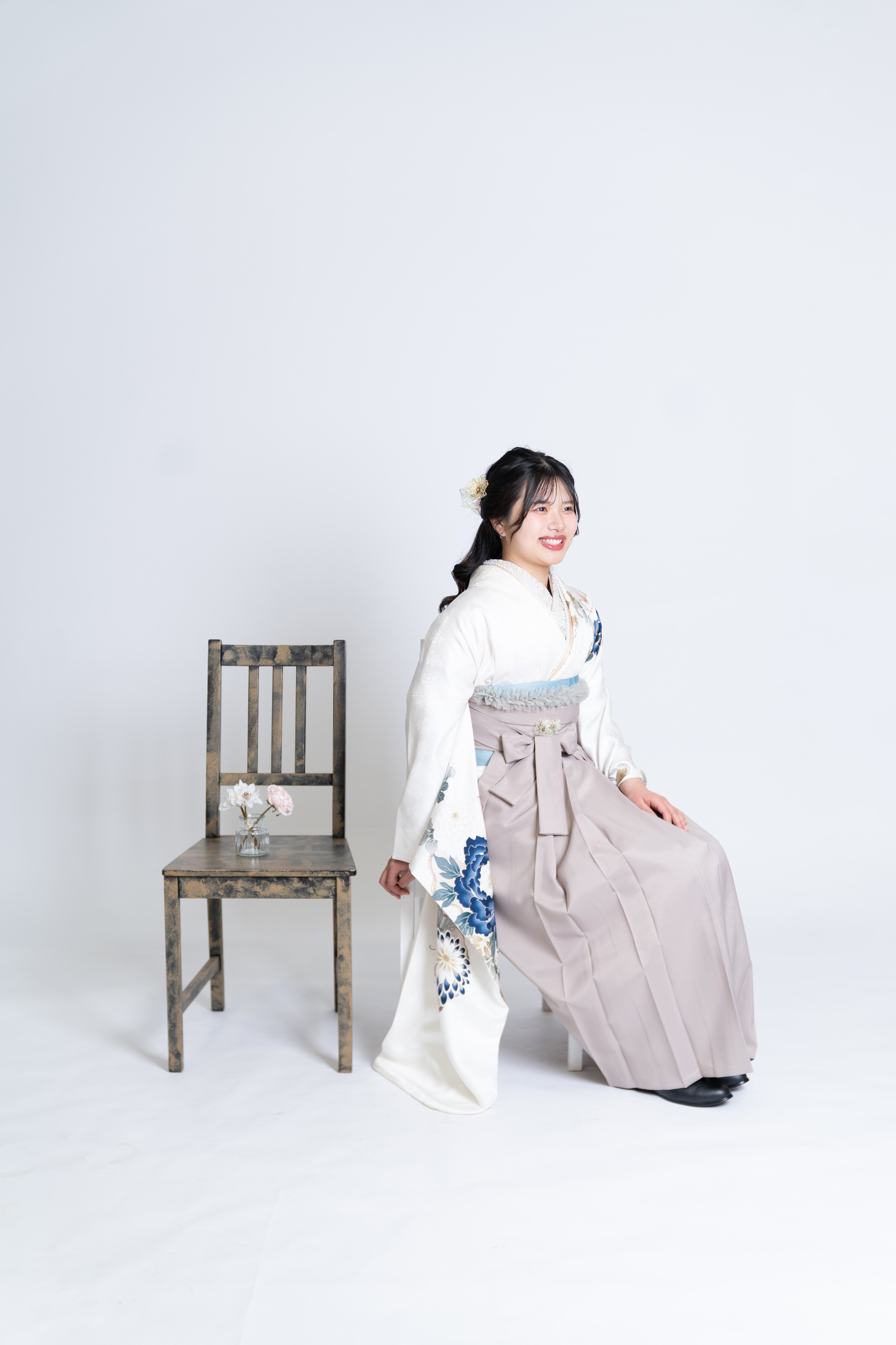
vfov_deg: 45.4
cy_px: 672
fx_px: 1605
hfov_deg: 31.2
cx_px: 448
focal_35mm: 43
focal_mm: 43
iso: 125
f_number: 2.8
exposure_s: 1/125
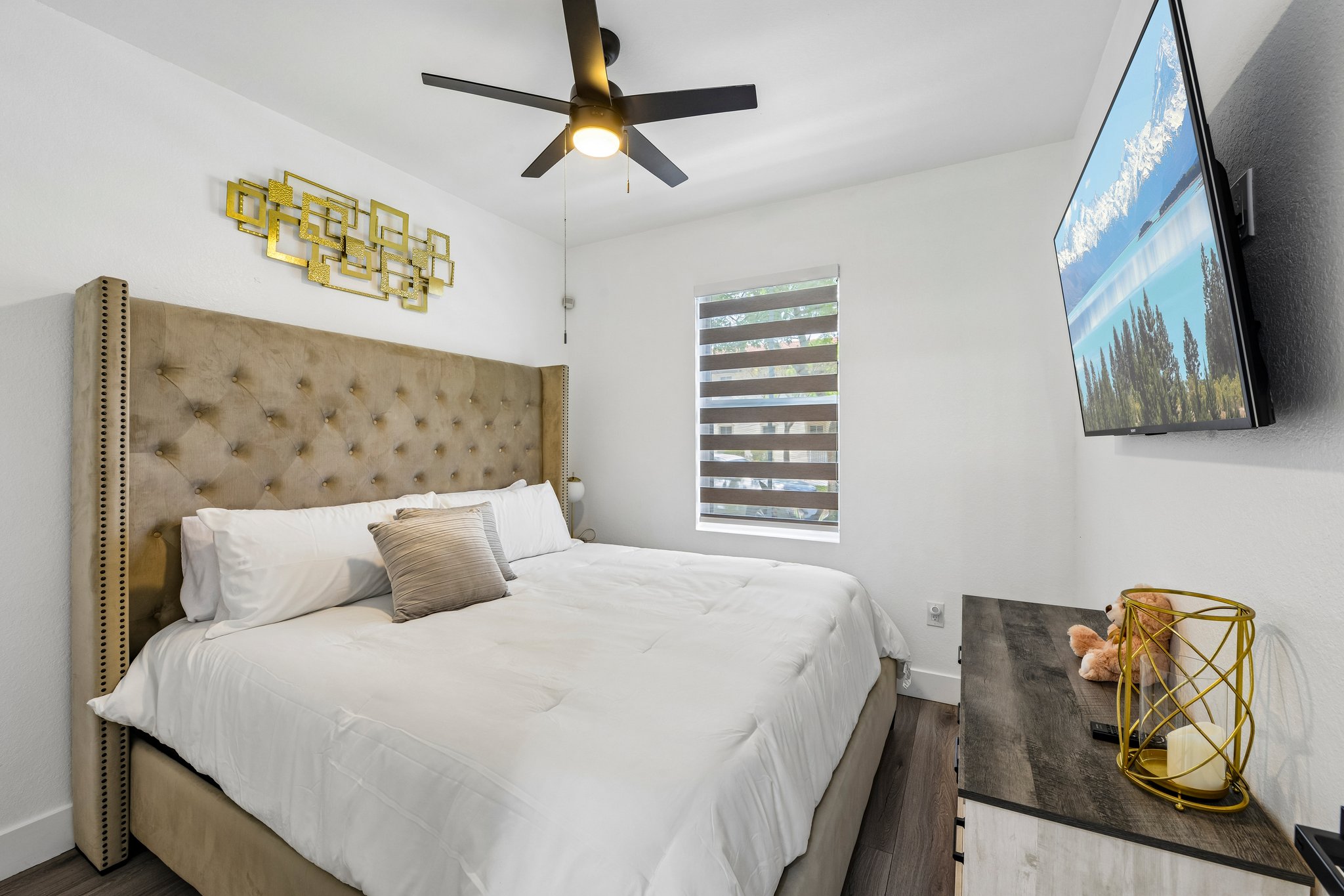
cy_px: 448
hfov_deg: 104.3
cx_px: 672
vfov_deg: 81.2
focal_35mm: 14
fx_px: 523
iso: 200
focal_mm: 14
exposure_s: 1/8
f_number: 9
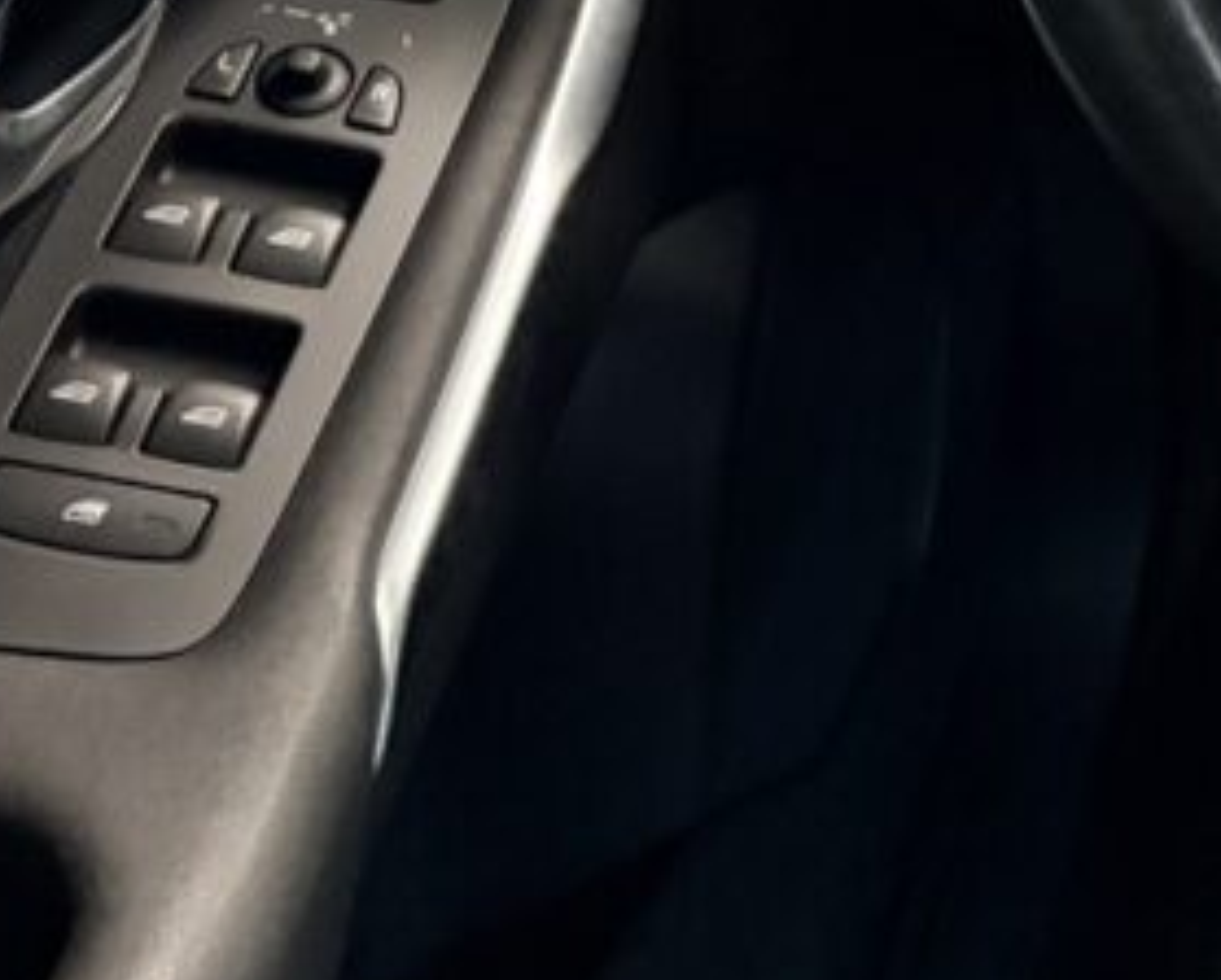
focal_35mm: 93
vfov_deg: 15.6
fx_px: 3365
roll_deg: +0.9
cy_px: -363
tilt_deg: -31.8
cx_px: 2109
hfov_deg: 17.3
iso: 640
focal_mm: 5.96
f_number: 1.6
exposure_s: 1/37
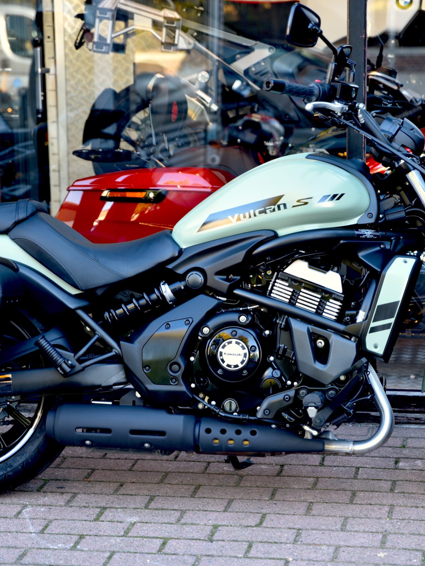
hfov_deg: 14.6
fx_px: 1654
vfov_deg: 19.4
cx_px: 246
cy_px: 283
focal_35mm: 101
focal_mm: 70
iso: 200
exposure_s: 1/60
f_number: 2.8
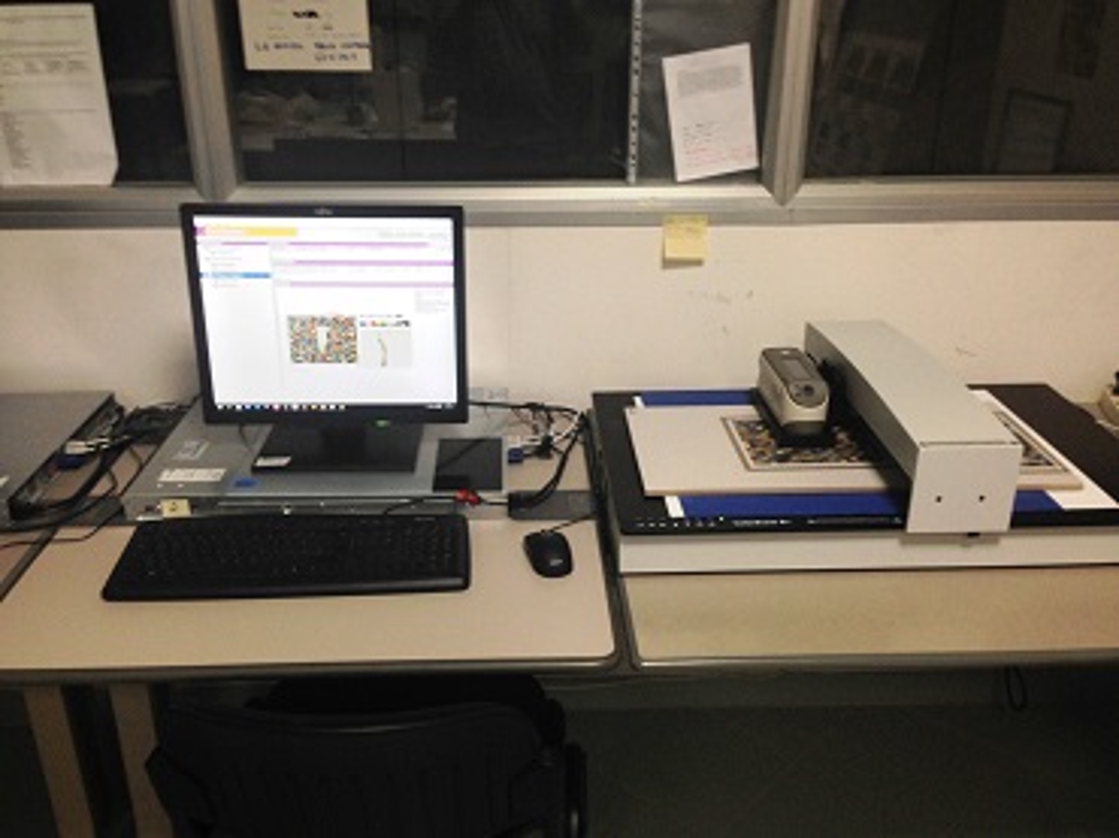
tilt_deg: -23.7
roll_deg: +0.0
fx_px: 1066
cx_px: 560
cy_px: 419
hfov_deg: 55.4
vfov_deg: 42.9
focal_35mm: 33
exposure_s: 1/20
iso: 64
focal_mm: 4.12
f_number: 2.4
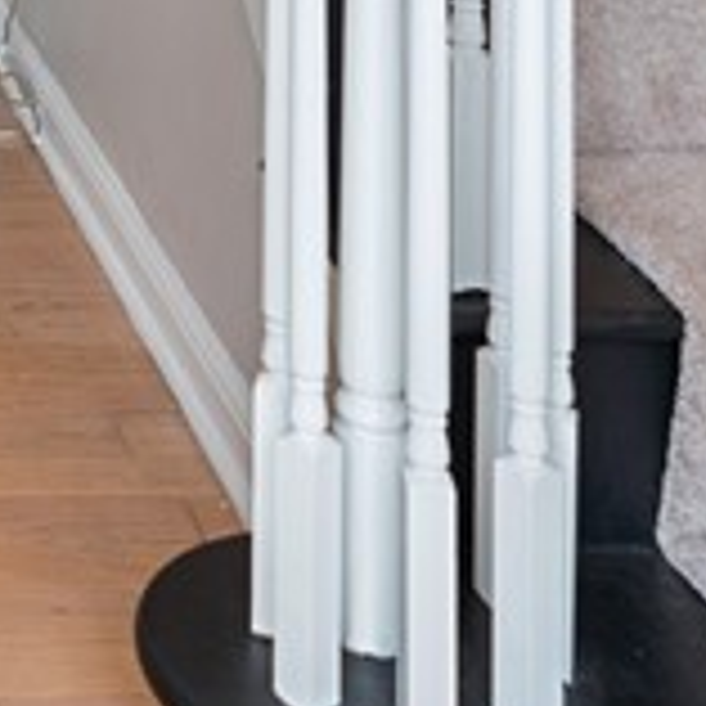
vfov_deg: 14.3
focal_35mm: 94
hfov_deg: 14.8
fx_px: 2169
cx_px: -746
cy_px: -841
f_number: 4
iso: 400
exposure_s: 1/10
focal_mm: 16
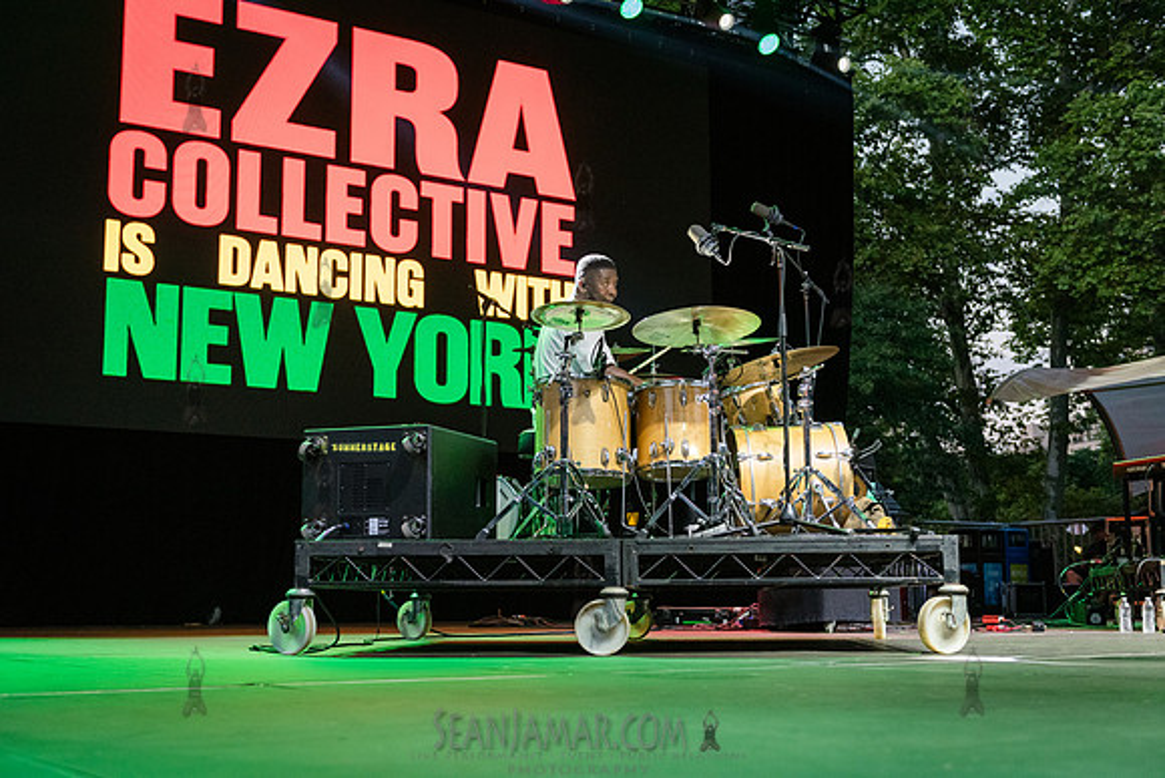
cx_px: 582
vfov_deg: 29.8
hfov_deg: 43.4
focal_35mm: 45
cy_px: 389
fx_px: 1463
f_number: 3.5
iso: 4000
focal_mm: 45
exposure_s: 1/800
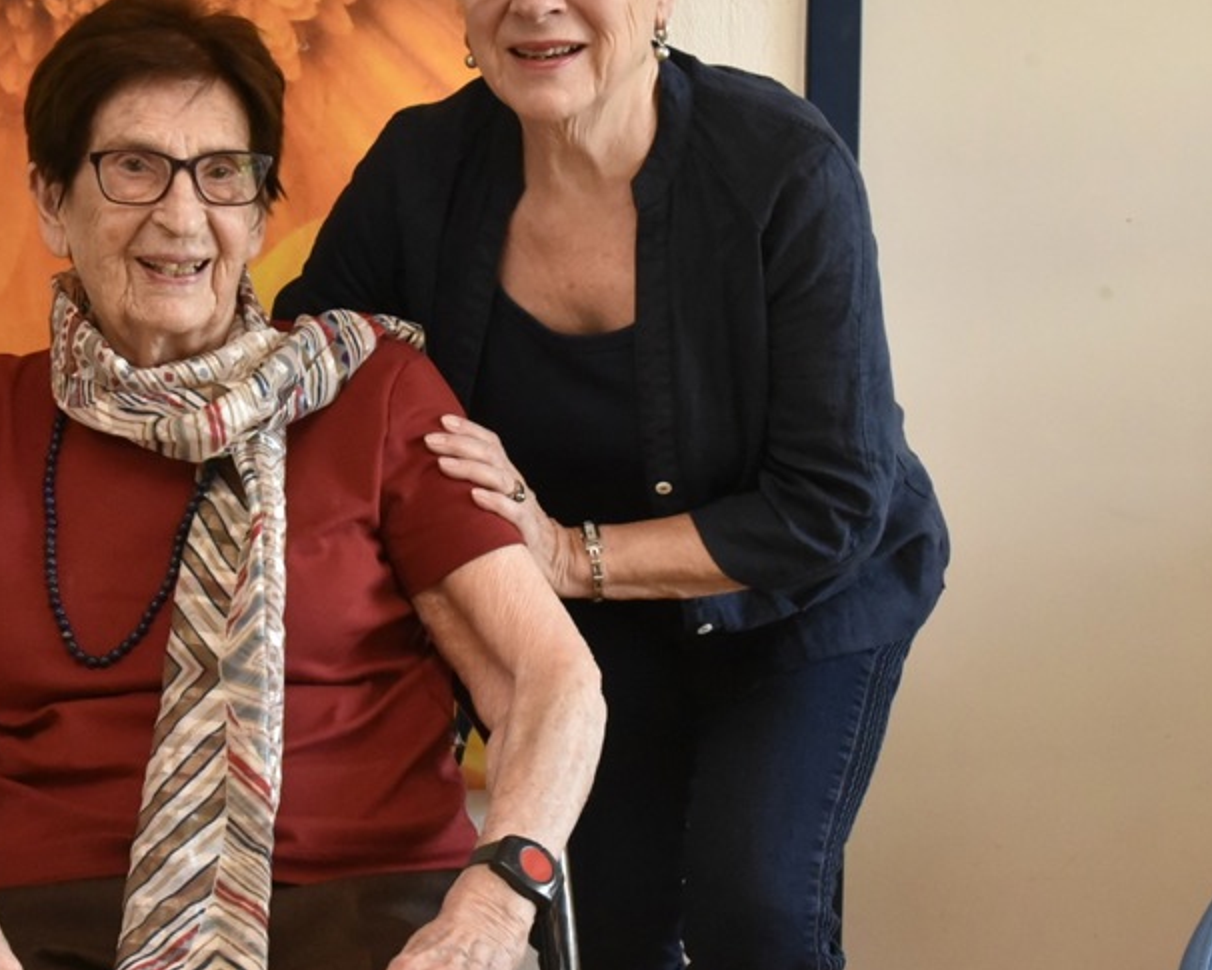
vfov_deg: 23.5
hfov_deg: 28.8
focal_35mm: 65
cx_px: 342
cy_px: 432
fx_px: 2332
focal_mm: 35
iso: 8000
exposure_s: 1/100
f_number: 13
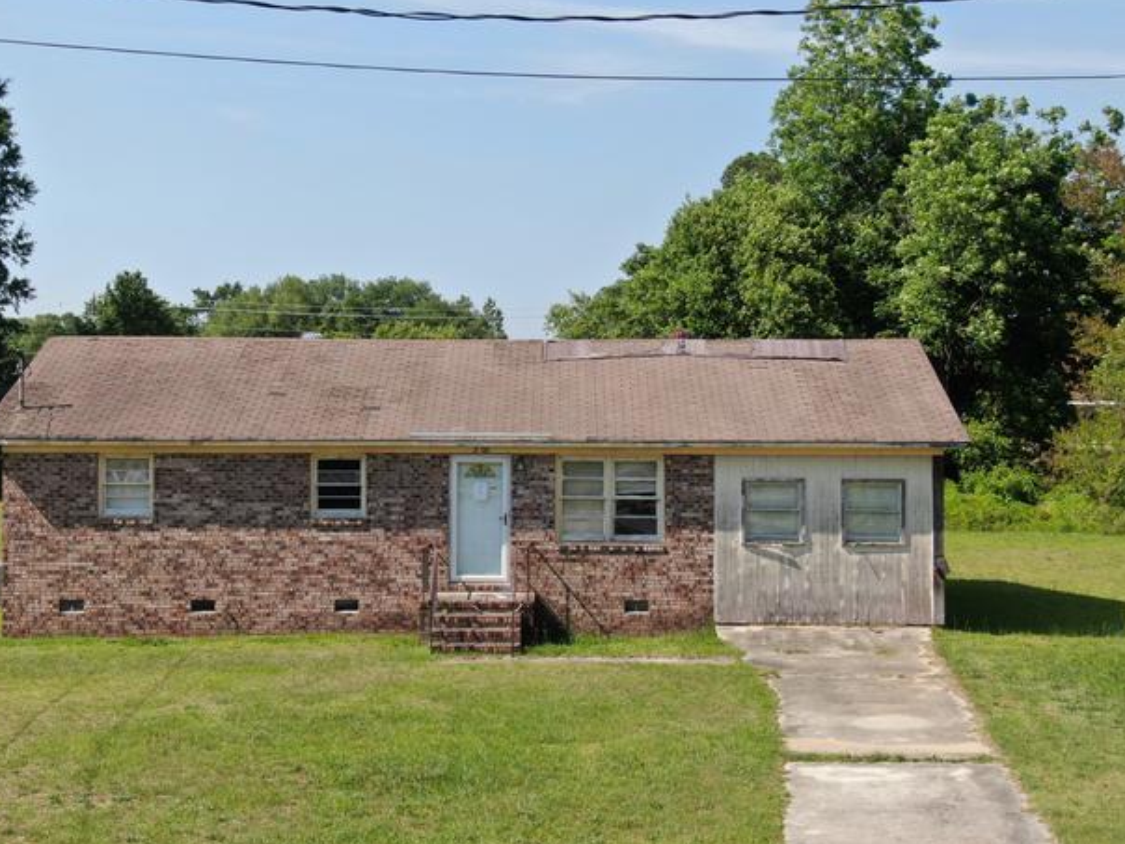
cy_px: 395
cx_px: 509
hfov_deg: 36.1
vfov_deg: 27.5
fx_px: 1722
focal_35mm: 53
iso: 100
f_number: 3.8
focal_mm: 8.6
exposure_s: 1/500
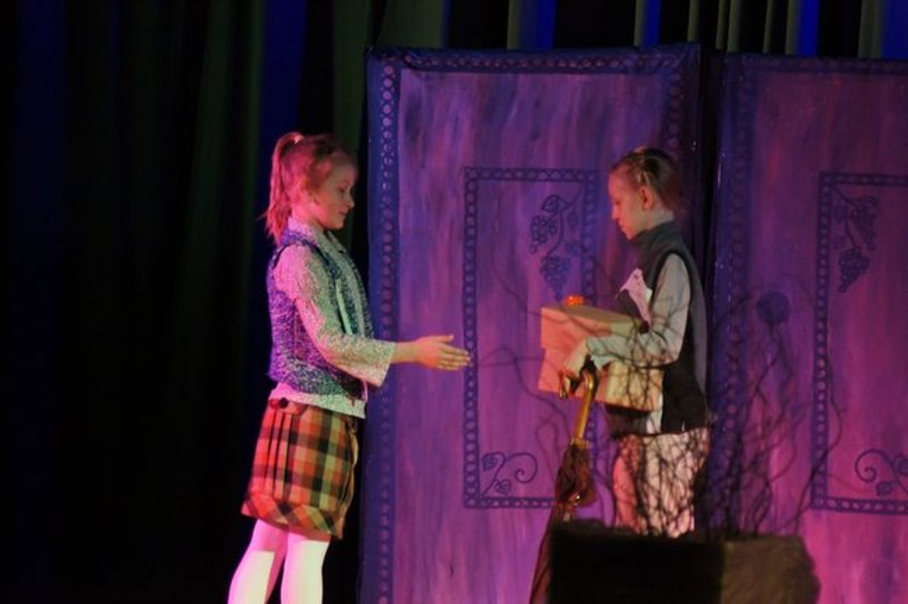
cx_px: 454
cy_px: 302
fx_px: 11338
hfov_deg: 4.6
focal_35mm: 450
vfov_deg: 3.0
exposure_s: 1/40
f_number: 5.6
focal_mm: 300
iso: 3200
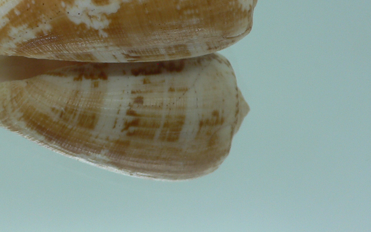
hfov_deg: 33.7
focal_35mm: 60
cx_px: 124
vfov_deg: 21.1
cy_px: 20
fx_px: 607
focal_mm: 4.6
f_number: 2.8
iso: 80
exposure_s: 1/60
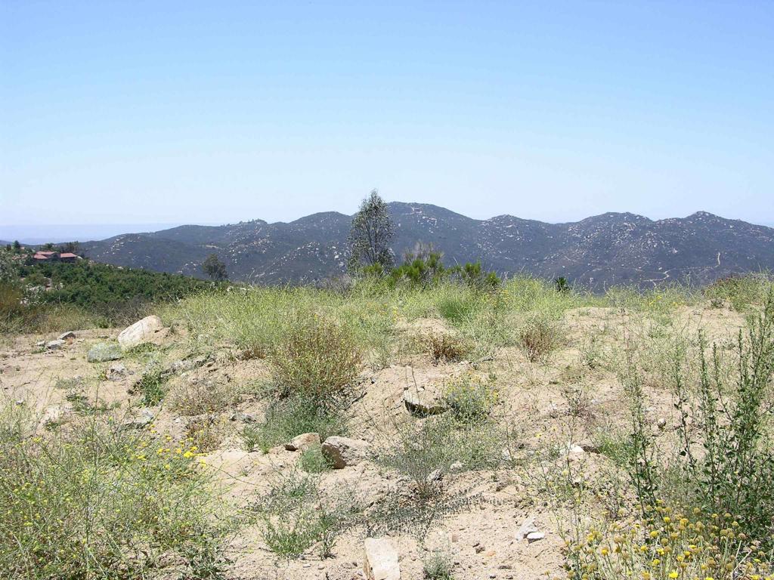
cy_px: 290
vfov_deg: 40.7
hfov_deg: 52.6
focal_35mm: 35
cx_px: 387
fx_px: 783
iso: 50
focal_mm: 8.9
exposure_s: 1/176
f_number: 8
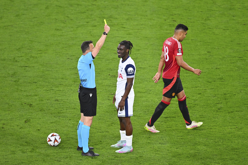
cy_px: 82
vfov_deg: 2.3
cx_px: 124
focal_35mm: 600
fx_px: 4132
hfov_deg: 3.4
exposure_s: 1/2500
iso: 2500
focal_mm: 400
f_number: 2.8
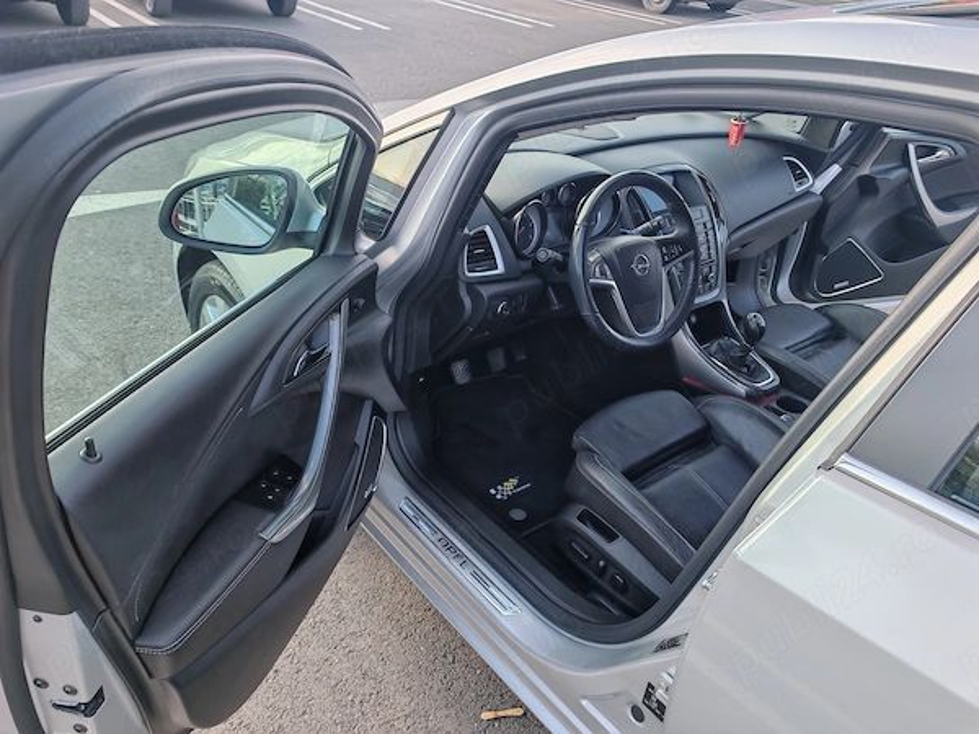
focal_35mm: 27
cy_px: 367
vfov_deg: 51.4
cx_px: 490
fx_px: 764
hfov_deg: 65.3
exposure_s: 1/100
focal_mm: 6.83
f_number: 2
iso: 100
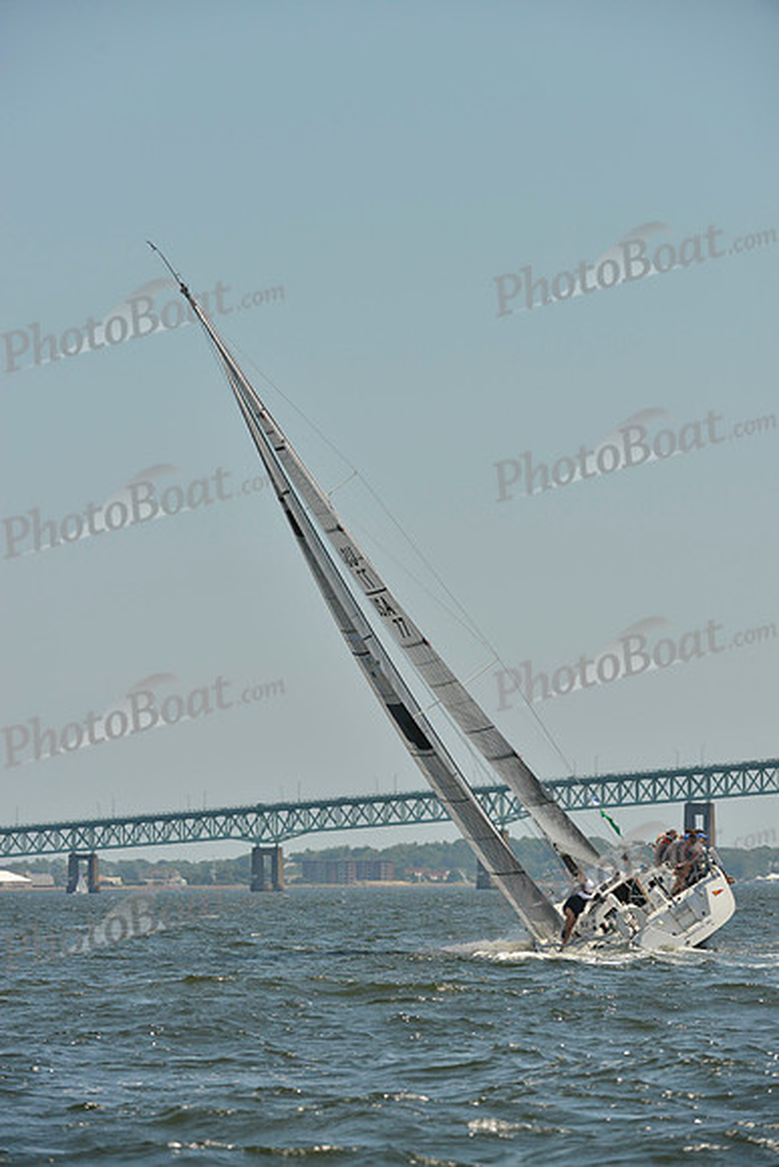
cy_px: 584
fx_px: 6487
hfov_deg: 6.9
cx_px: 390
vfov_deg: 10.3
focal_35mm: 200
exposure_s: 1/1250
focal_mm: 200
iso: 280
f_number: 8
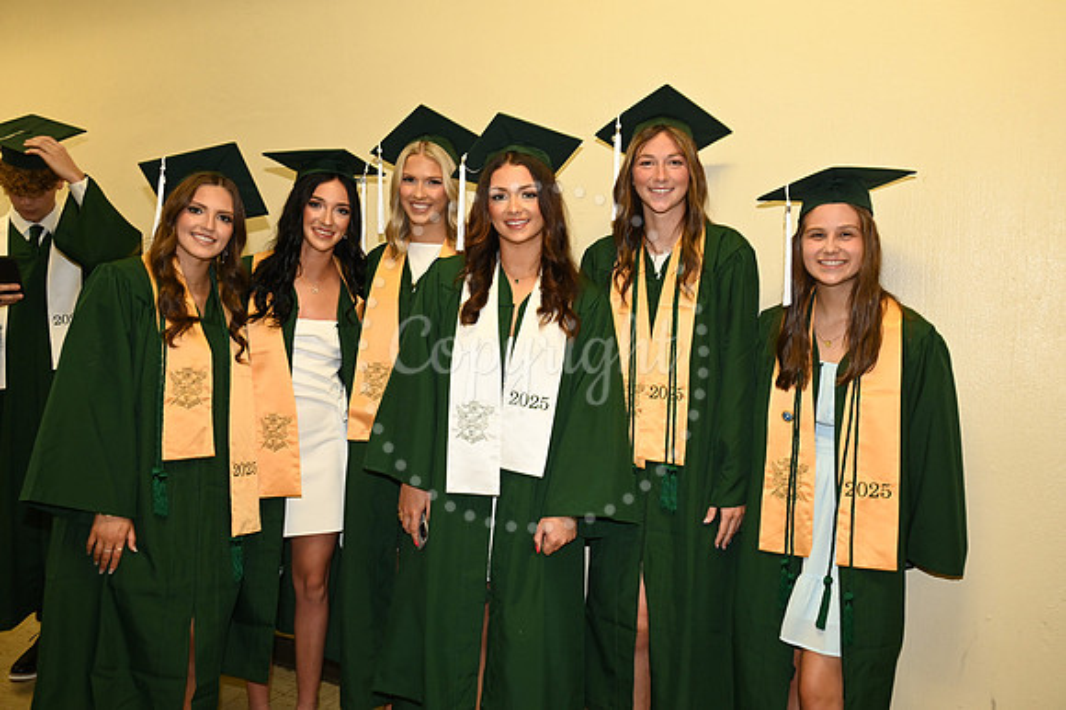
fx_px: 947
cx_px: 533
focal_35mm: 32
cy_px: 355
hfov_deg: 58.7
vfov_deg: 41.1
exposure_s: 1/60
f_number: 5.6
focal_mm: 32
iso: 1600
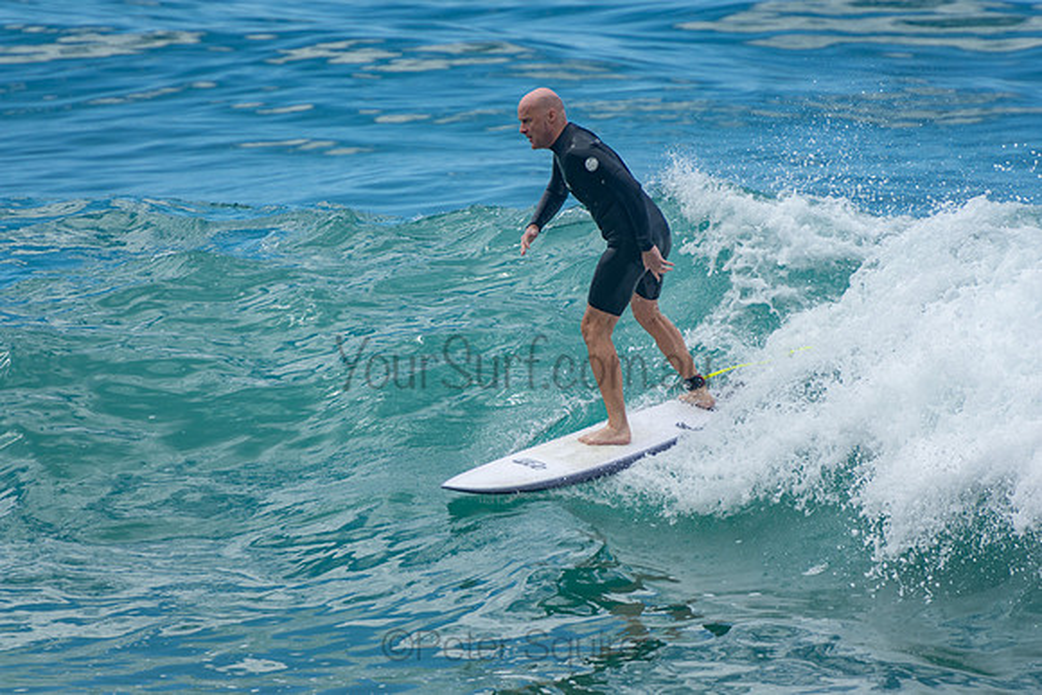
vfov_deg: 2.3
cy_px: 348
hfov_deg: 3.4
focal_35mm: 600
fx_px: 17370
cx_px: 521
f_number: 5.6
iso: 220
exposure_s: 1/1250
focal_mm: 400
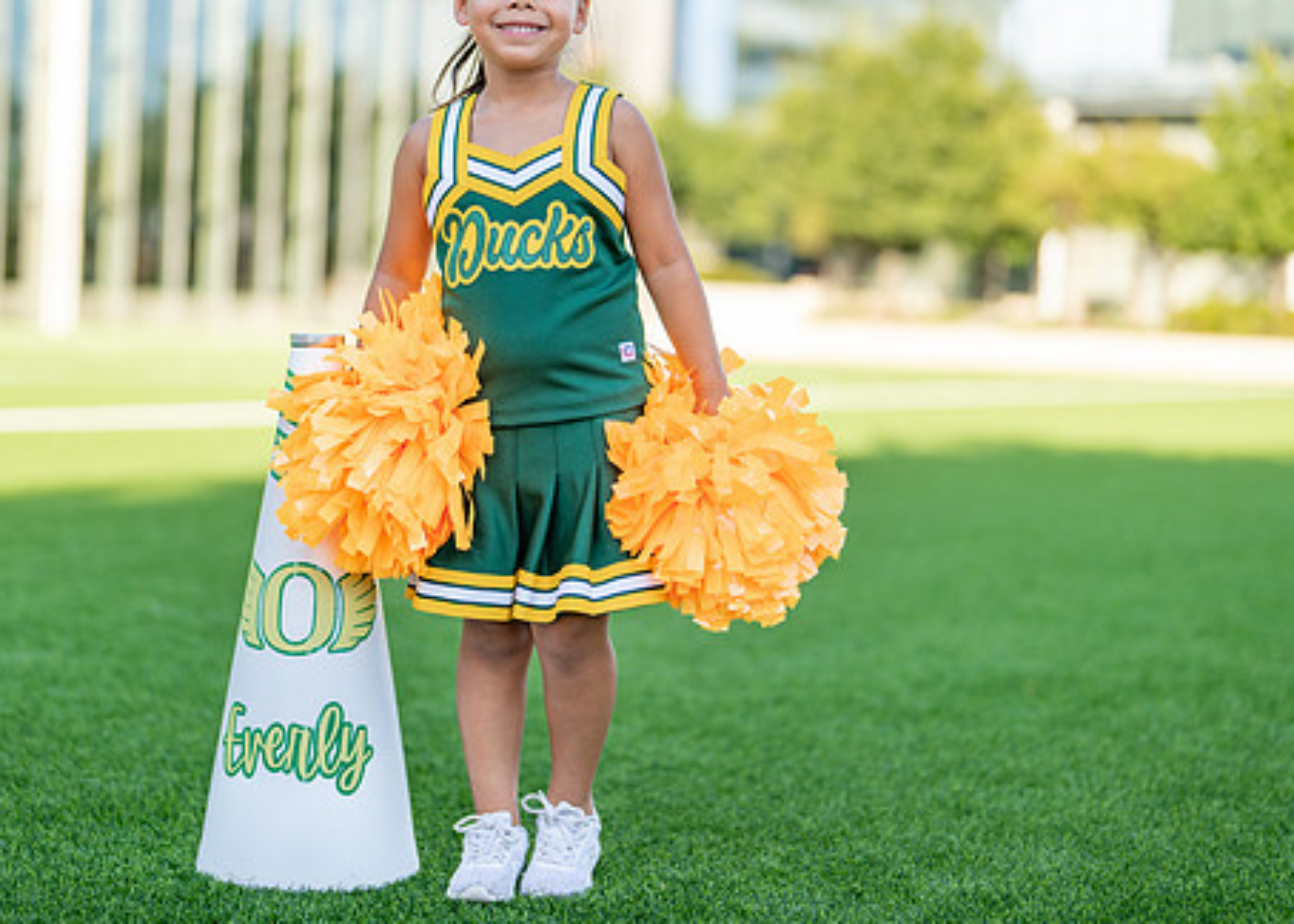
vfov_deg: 21.2
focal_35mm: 67
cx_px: 559
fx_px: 2462
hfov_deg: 29.4
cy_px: 374
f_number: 1.2
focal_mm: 50
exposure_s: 1/1600
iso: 100
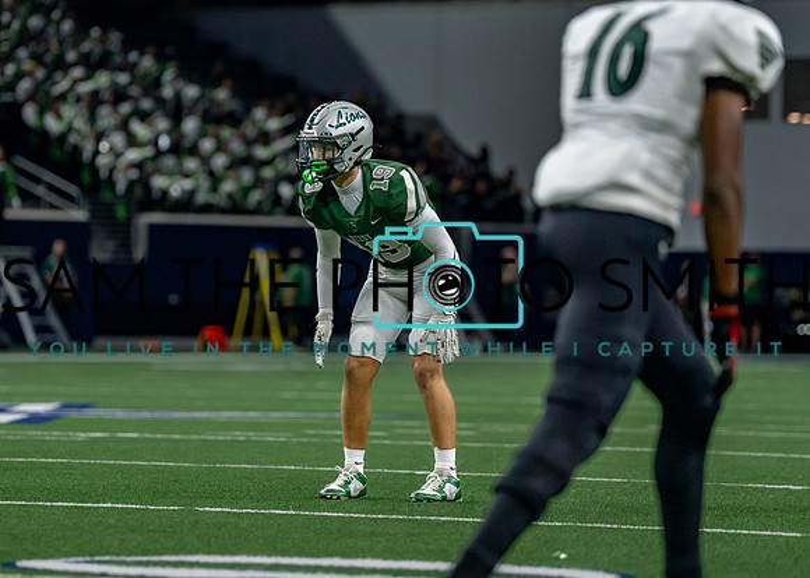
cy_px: 238
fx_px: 5933
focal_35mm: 258
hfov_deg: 7.8
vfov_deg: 5.6
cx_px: 328
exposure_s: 1/1600
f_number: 2.8
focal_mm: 167
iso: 1600
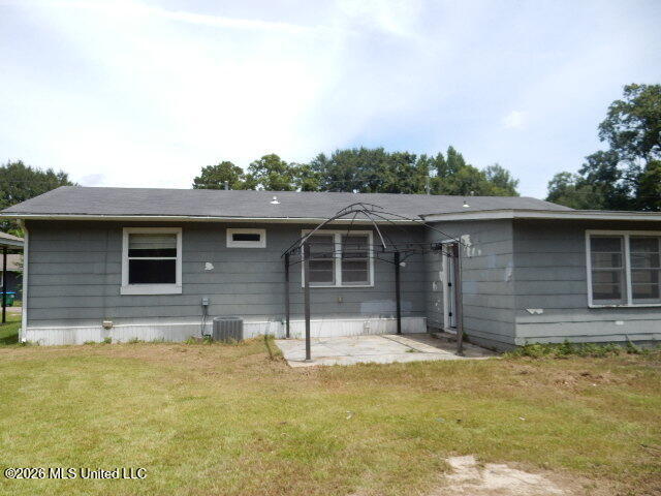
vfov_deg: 54.9
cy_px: 248
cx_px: 330
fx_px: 477
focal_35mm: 25
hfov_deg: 69.4
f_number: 3.7
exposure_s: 1/1000
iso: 125
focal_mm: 4.5
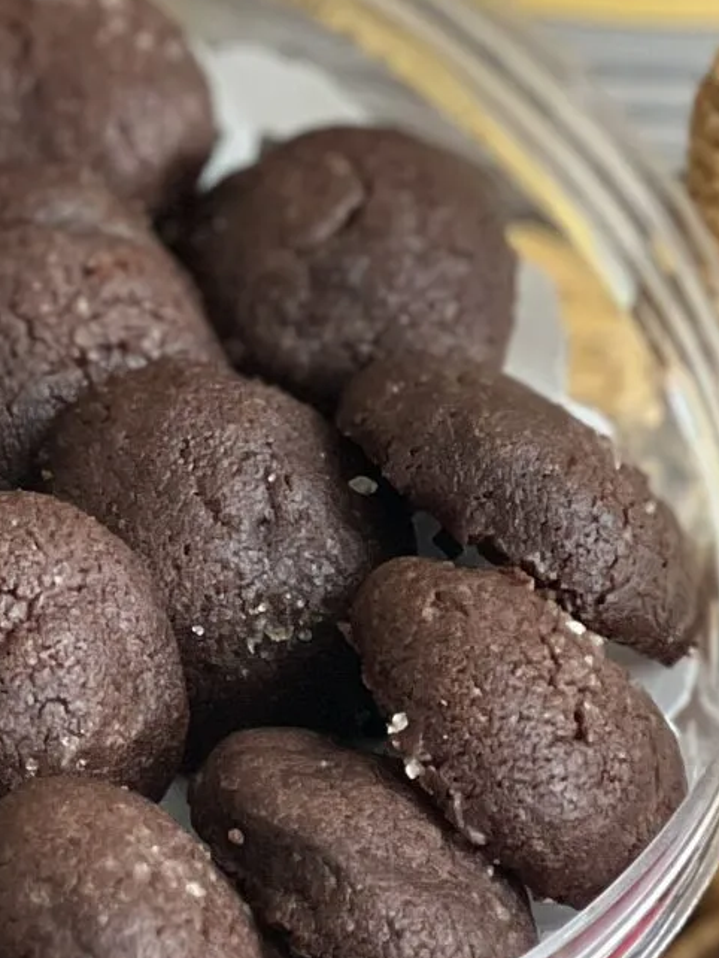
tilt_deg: -32.6
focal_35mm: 307
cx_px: -416
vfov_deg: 6.4
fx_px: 8497
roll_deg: +2.0
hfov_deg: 4.8
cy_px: 240
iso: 200
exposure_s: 1/121
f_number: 2.8
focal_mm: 9
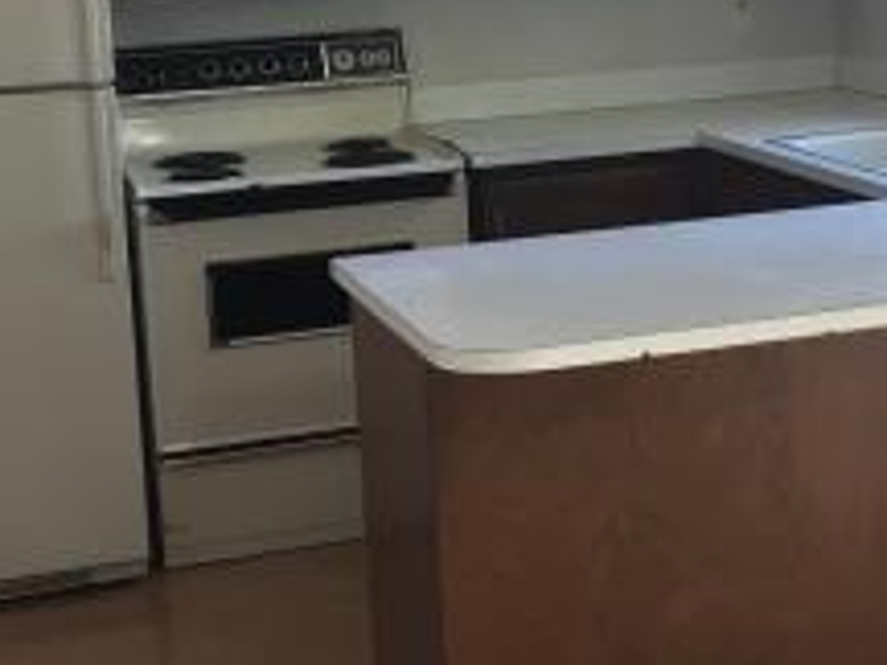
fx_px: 2204
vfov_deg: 17.1
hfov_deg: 22.2
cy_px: 152
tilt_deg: -7.6
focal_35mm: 86
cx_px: 788
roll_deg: +3.8
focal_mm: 4.15
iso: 50
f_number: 2.2
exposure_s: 1/30
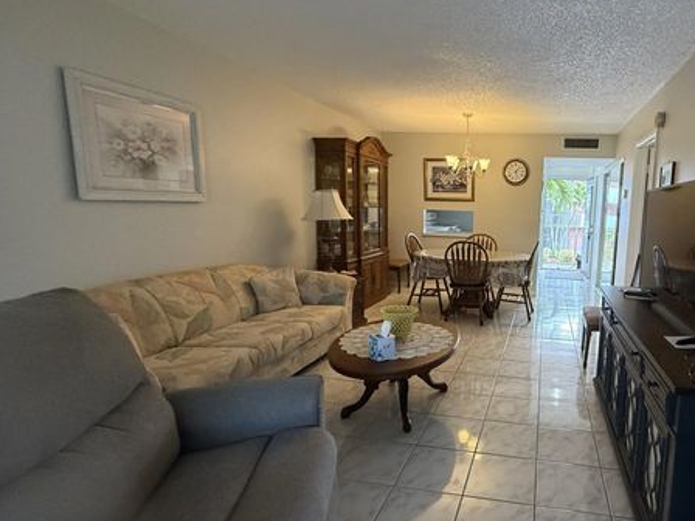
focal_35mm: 20
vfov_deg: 66.0
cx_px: 492
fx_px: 402
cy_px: 264
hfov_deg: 77.6
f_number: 2.2
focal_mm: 2.22
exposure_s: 1/120
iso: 400
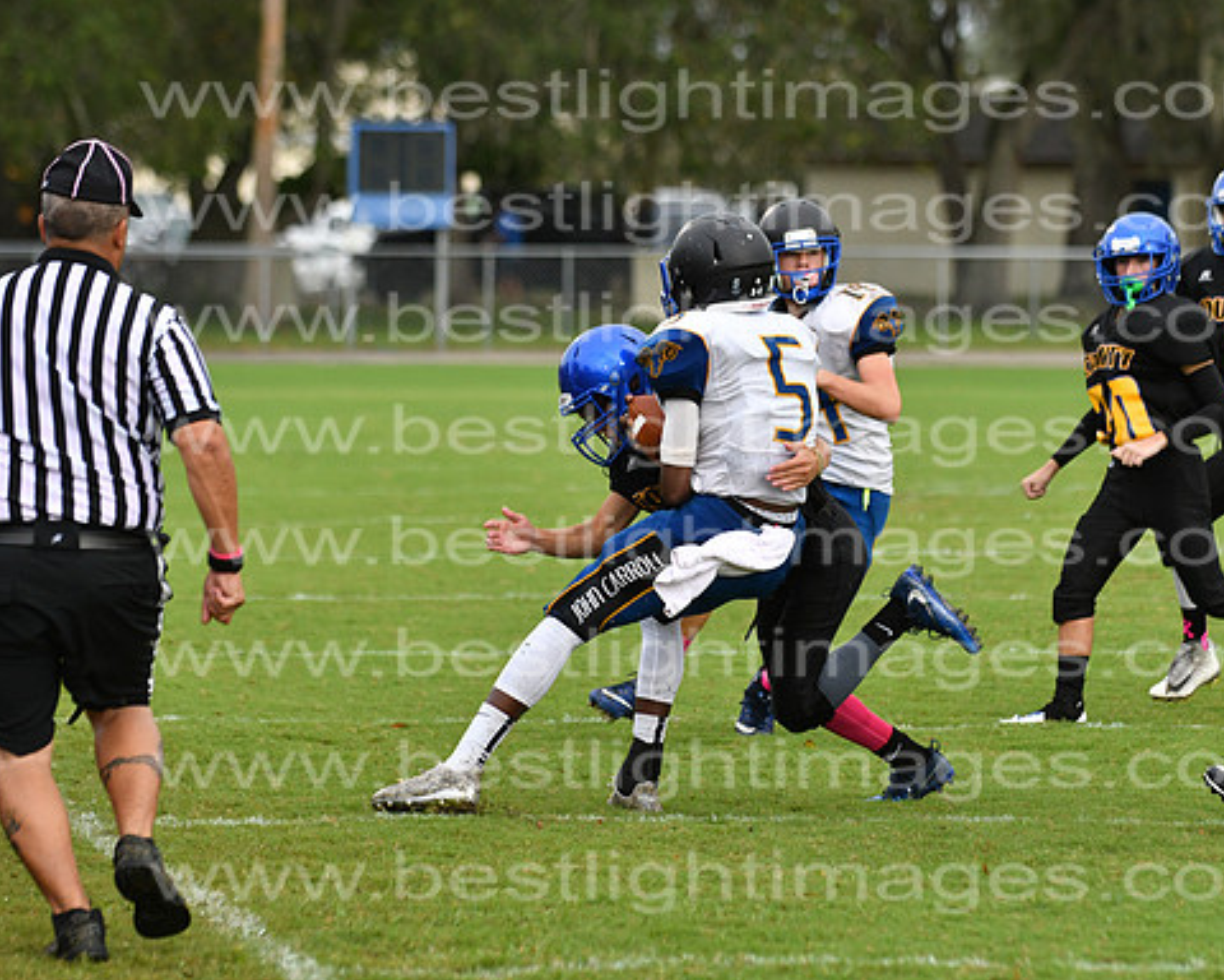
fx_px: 8622
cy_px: 491
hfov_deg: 8.1
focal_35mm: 238
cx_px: 729
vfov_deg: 6.5
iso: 800
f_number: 3.5
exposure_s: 1/4000
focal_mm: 140
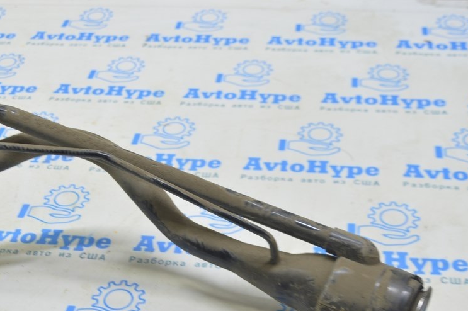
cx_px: 150
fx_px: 805
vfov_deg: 21.8
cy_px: 214
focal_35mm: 62
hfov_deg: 32.1
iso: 400
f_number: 5.6
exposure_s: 1/20
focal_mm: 30
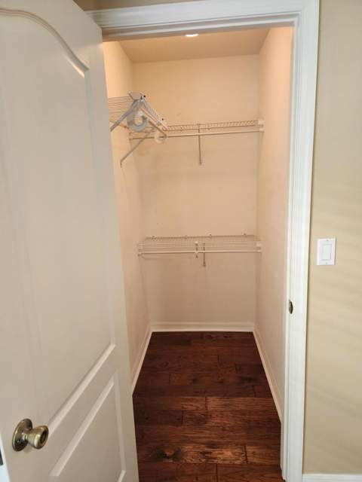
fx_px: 321
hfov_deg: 58.9
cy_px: 241
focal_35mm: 23
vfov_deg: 73.9
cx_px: 181
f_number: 1.8
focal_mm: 6.4
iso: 320
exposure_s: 1/120
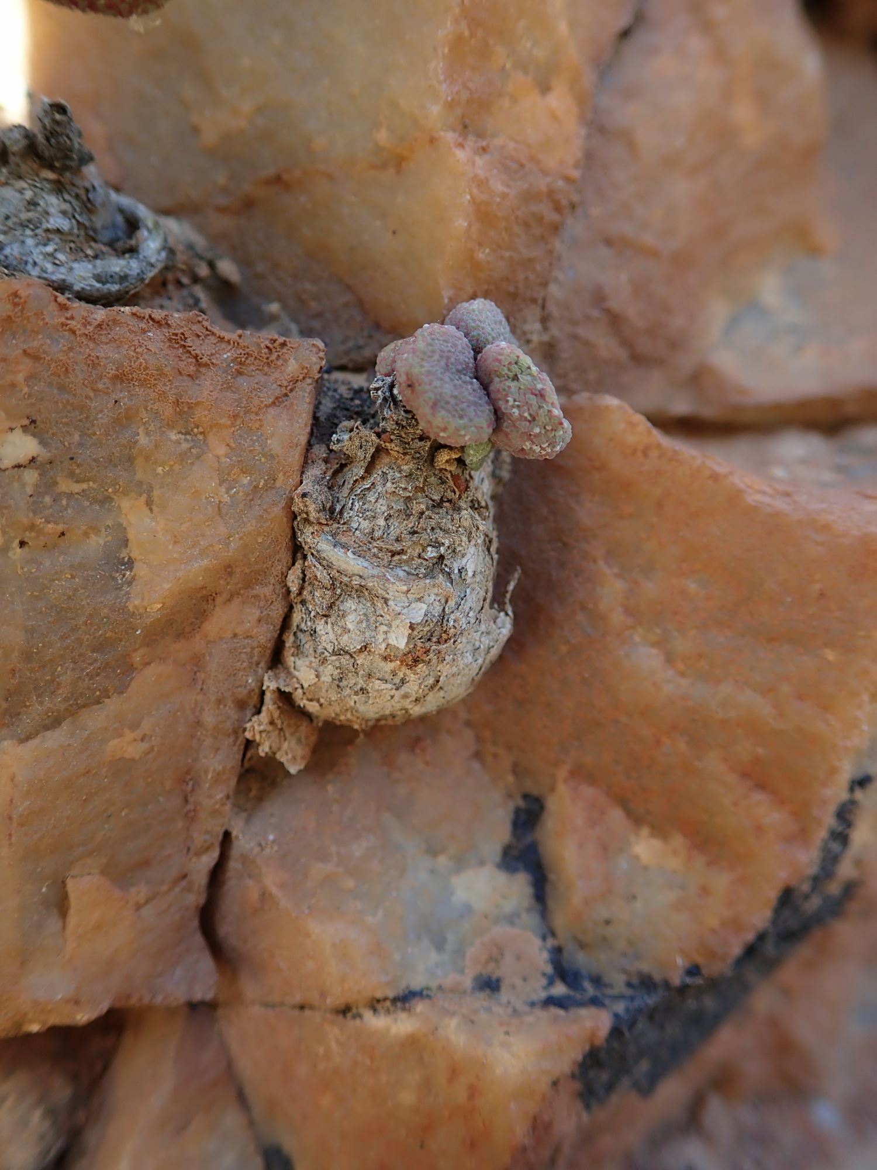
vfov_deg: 60.0
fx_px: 1013
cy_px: 585
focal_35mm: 30
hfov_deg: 46.8
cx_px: 438
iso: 100
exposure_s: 1/160
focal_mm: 5.5
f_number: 2.3
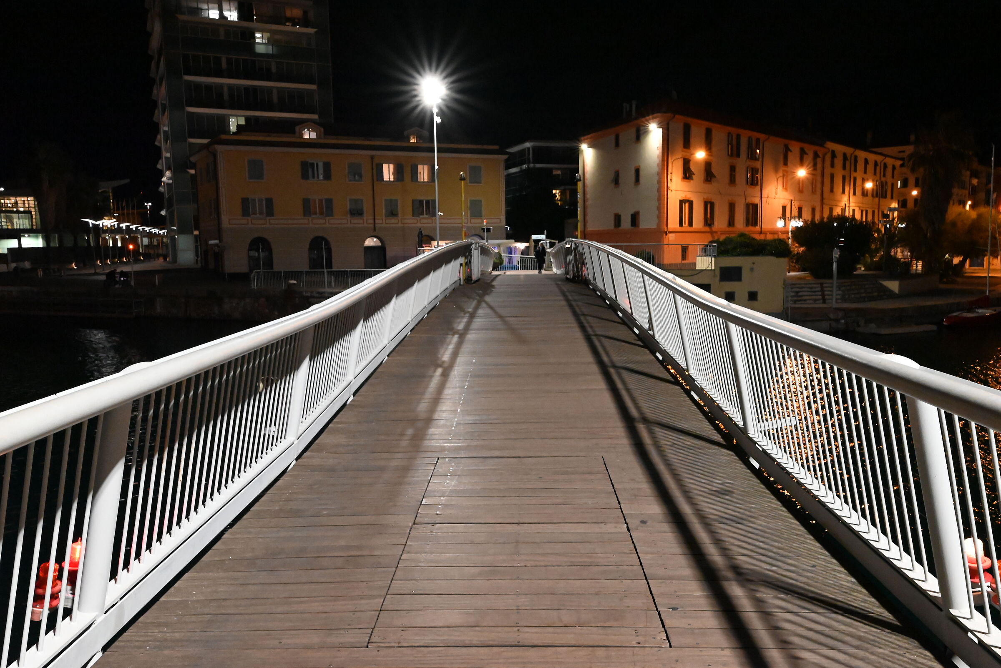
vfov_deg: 43.6
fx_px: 834
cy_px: 334
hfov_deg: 61.9
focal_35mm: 30
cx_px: 500
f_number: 11
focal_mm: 30
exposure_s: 1/30
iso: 11400
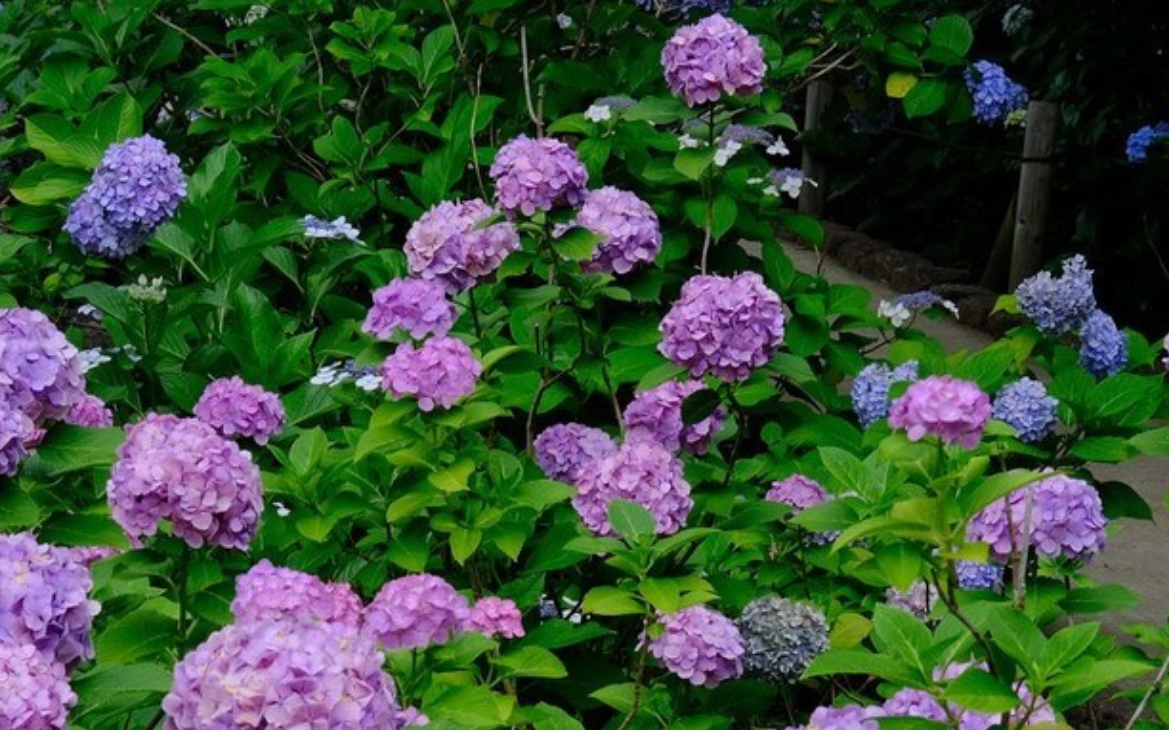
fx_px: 3376
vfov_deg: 12.2
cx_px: 586
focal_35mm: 106
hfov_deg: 19.6
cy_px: 740
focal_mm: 35
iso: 640
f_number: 11
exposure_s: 1/105
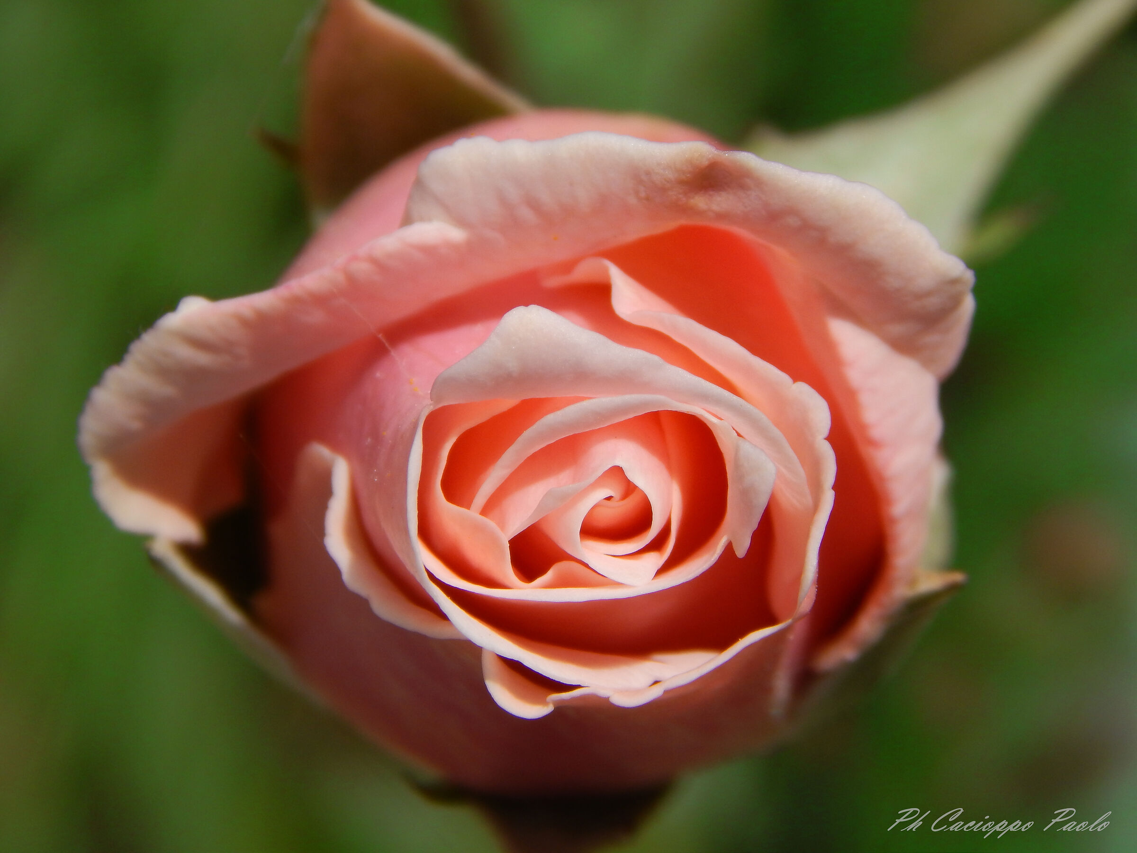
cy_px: 426
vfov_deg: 8.1
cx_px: 568
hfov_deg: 10.7
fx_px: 6044
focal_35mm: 184
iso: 125
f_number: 5.3
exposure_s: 1/800
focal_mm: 32.8
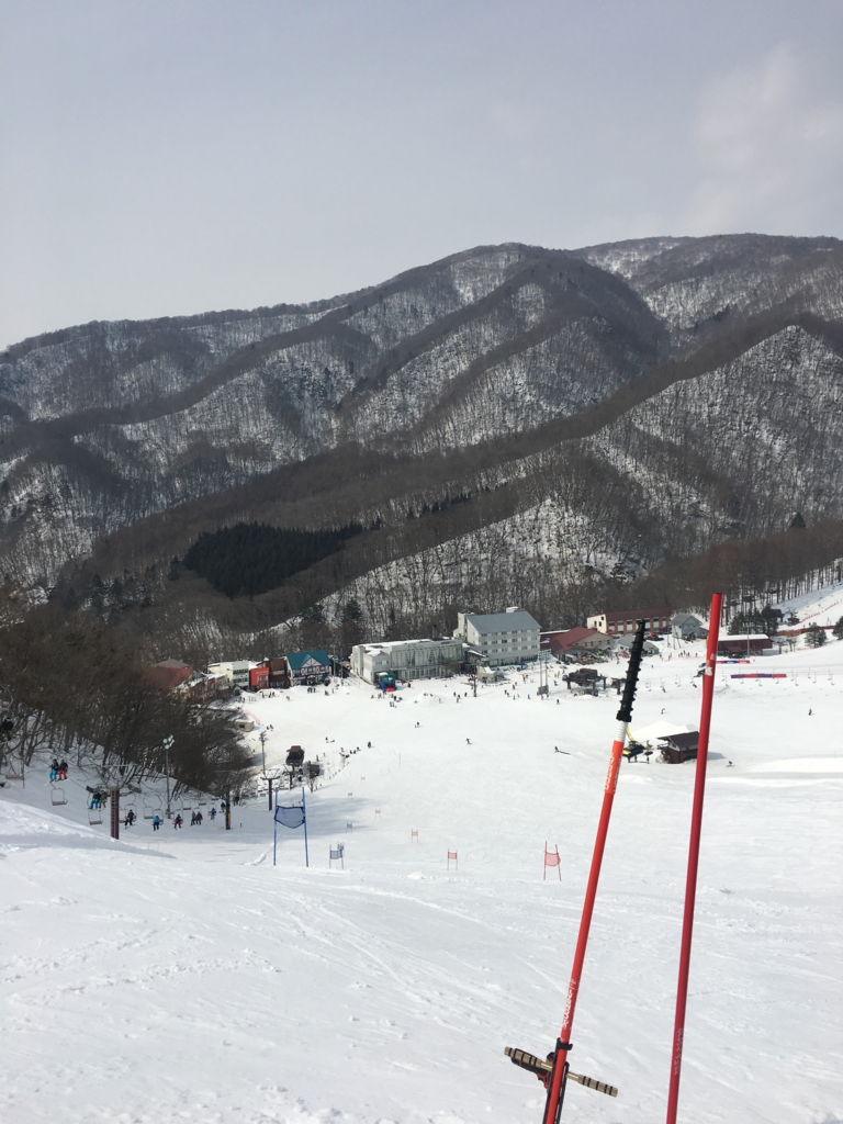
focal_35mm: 29
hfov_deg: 48.2
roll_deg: +2.1
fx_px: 942
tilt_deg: -5.7
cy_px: 562
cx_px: 422
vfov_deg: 61.7
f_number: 2.2
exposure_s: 1/4274
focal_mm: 4.15
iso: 25
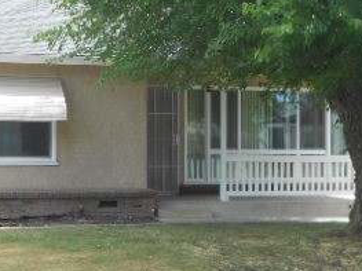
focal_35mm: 90
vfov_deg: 16.4
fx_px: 941
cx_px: 150
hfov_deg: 21.8
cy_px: 122
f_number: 3.9
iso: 80
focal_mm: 6.7
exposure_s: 1/200
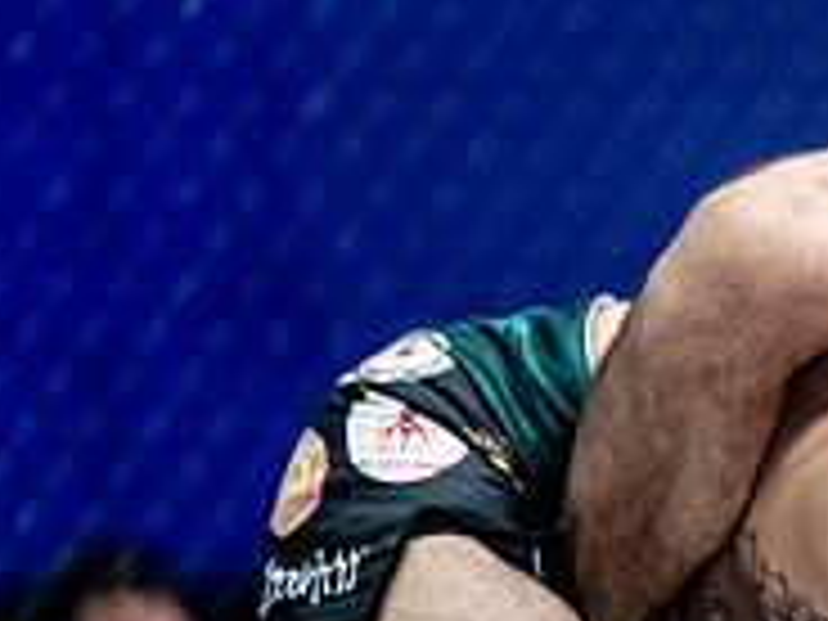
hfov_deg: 5.6
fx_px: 8396
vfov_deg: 4.2
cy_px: 578
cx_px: 1269
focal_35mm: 351
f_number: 2
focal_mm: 116
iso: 3200
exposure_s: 1/1250
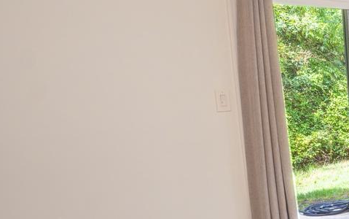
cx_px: 522
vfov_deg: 25.0
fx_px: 481
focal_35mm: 51
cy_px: 186
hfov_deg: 27.6
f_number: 8
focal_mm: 11
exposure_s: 1/50
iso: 500
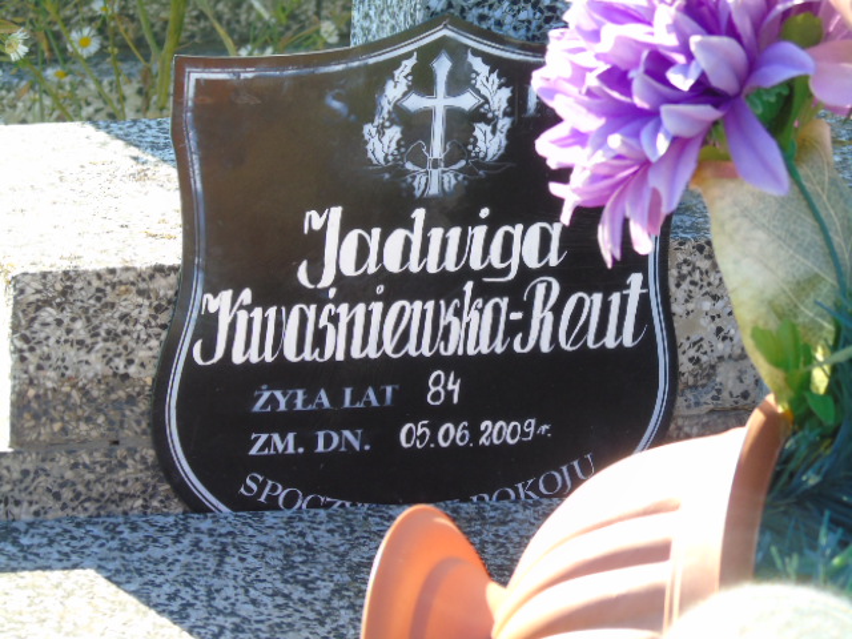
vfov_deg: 5.3
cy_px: 320
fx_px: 6842
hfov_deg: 7.1
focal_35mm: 278
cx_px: 426
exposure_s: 1/125
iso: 200
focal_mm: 50
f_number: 4.9
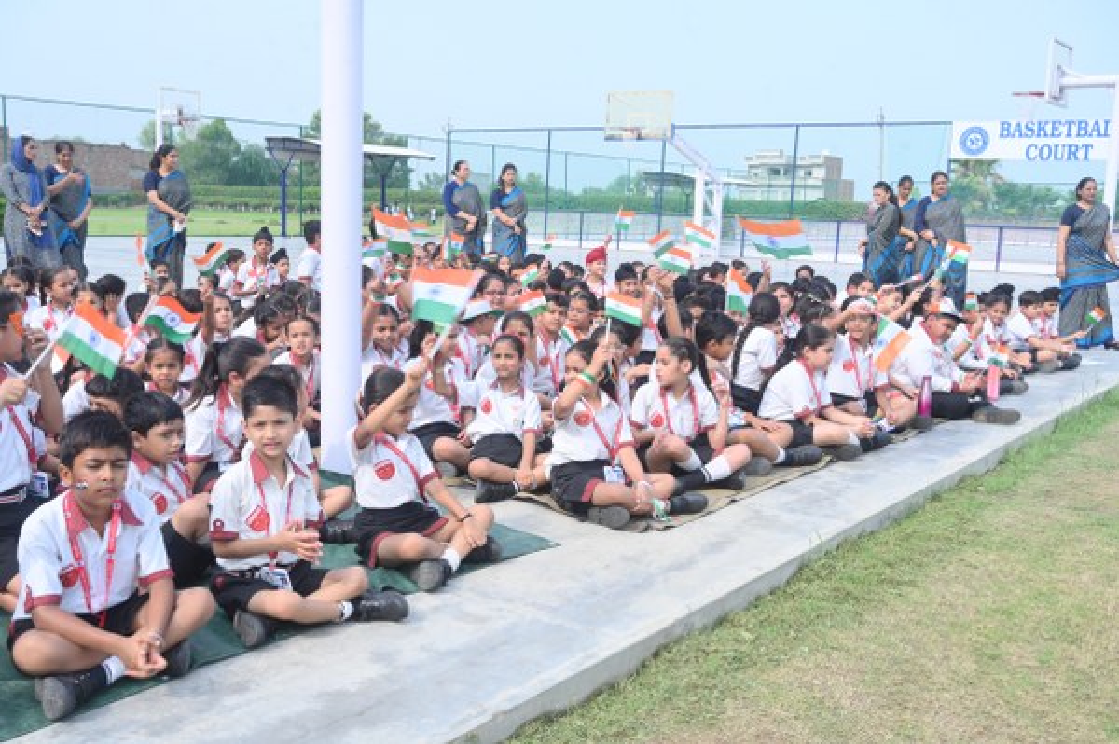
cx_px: 560
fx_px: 1118
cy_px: 372
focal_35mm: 36
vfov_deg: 36.8
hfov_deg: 53.2
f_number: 9
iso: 160
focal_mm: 36
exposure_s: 1/125
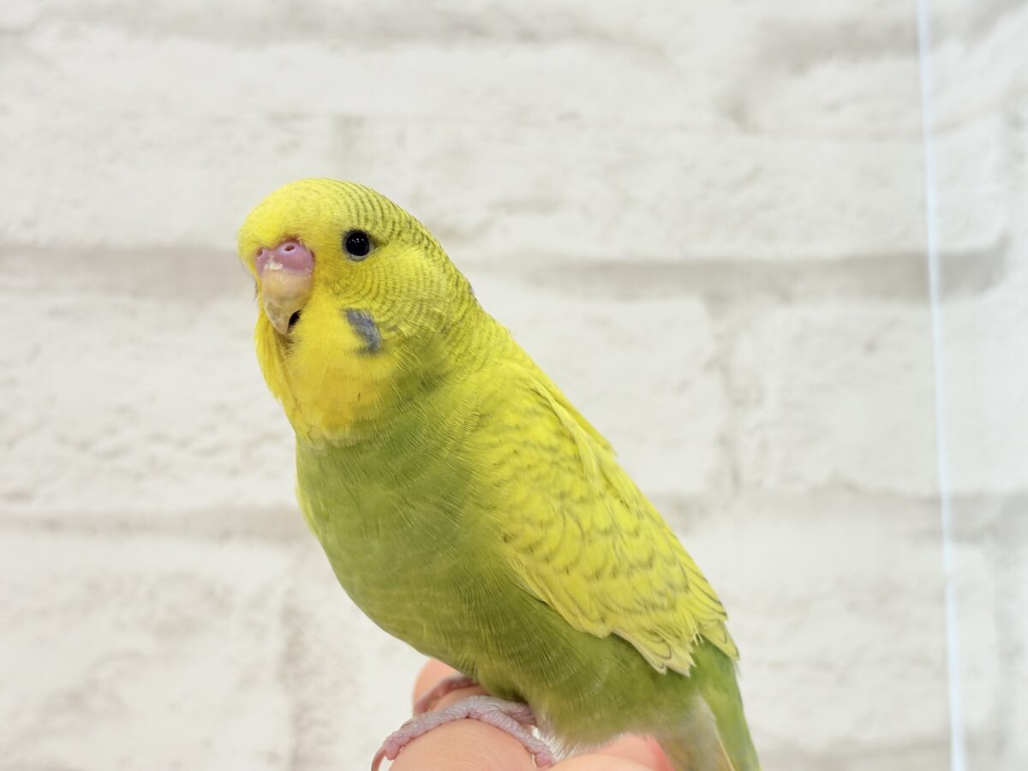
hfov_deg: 36.8
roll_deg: +2.0
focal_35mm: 52
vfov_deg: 28.0
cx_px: 514
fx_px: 1544
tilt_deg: +5.8
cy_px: 386
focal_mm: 5.96
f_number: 1.6
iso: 50
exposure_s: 1/86
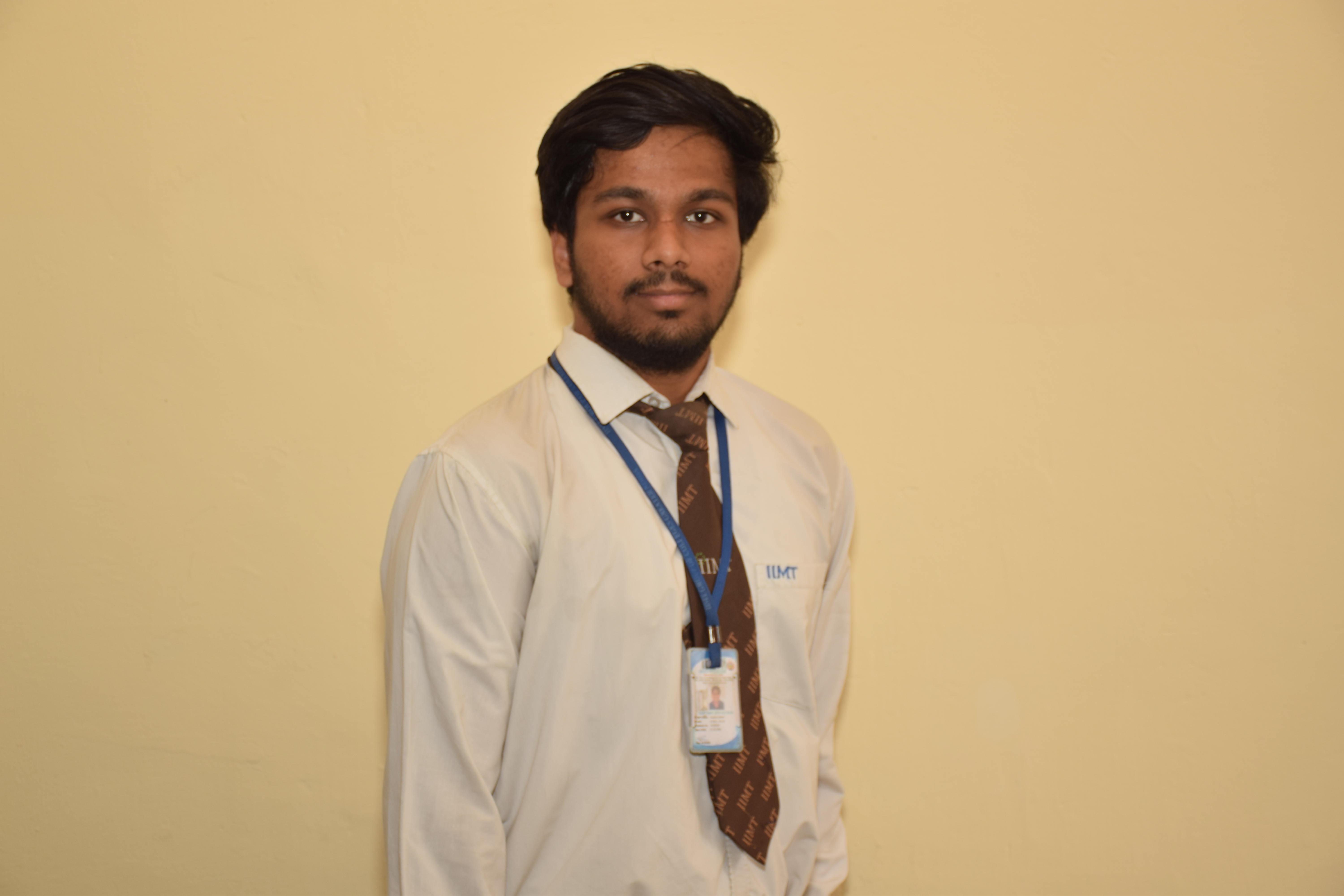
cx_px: 672
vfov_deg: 18.9
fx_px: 2688
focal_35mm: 72
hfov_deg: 28.1
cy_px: 448
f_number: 4.5
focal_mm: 48
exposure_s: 1/125
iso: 100
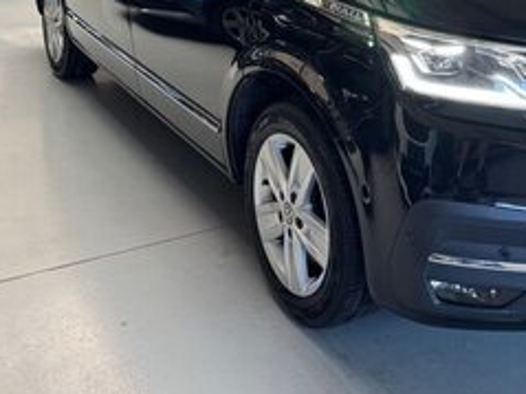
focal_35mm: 49
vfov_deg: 28.4
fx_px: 744
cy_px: 33
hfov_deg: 37.8
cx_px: 405
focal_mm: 6.76
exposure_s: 1/107
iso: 200
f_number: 1.78
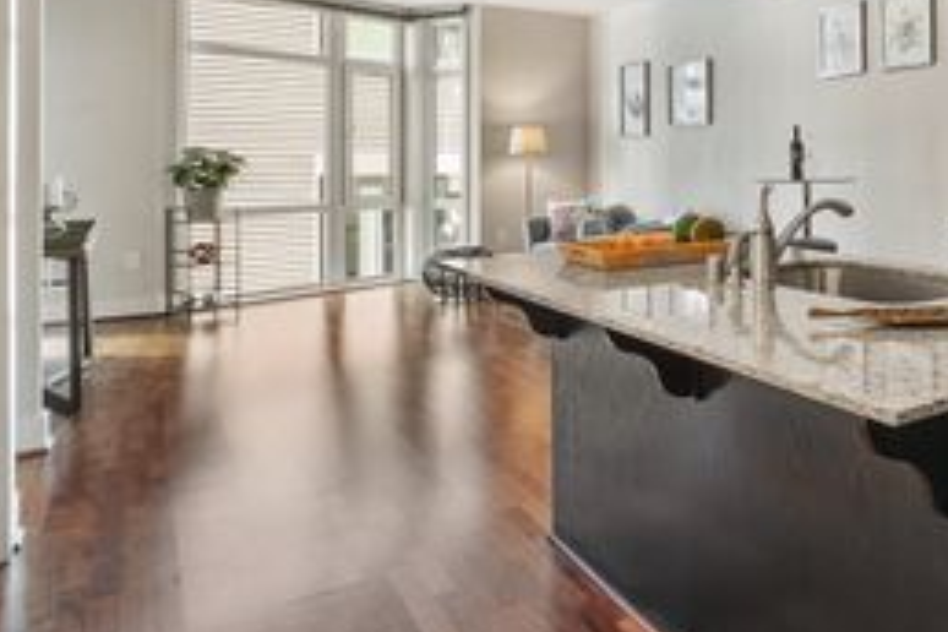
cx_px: 911
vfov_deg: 41.0
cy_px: 149
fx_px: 816
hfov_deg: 50.7
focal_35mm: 31
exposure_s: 5
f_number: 11
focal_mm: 16
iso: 100
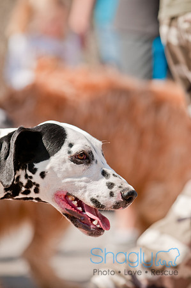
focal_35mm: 232
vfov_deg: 8.9
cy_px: 144
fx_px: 1854
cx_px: 96
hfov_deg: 5.9
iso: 200
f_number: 4
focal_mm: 155
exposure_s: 1/1250
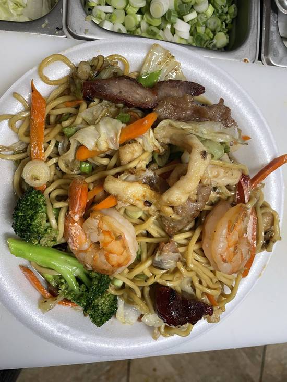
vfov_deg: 67.3
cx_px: 144
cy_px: 191
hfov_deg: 53.1
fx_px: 287
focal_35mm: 26
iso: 64
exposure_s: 1/120
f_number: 1.6
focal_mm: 4.2
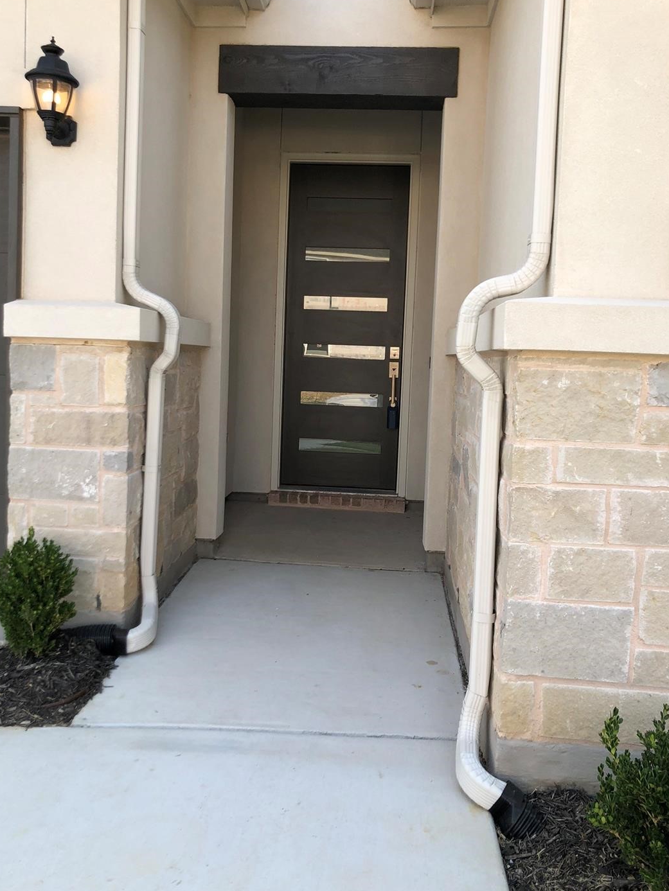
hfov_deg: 45.4
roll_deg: -2.8
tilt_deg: -2.8
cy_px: 432
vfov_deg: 58.3
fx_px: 798
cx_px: 311
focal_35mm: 31
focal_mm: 3.99
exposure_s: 1/376
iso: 20
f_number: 1.8
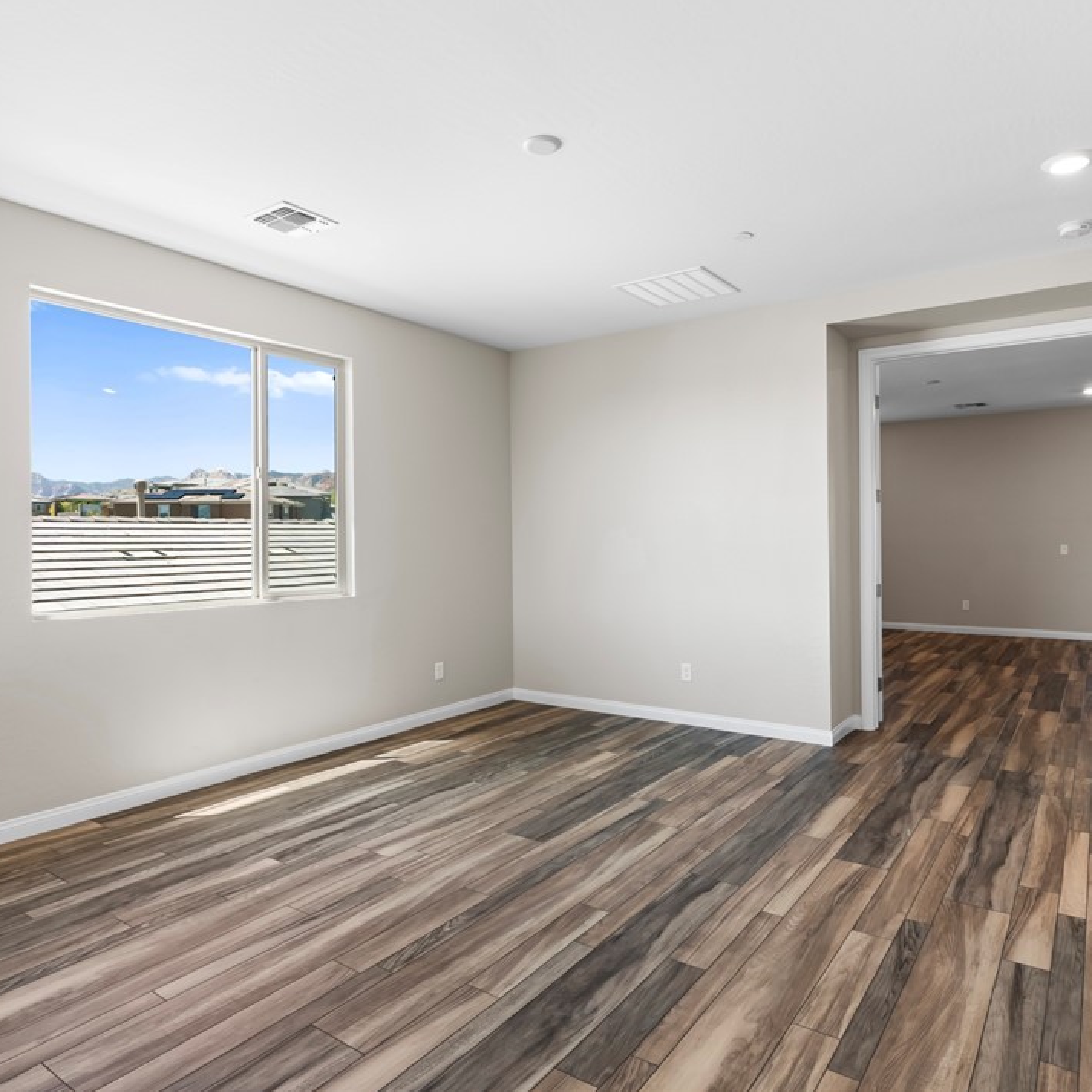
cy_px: 541
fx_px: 785
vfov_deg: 69.6
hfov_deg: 69.6
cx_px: 551
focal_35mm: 22
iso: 400
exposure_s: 1/25
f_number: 8
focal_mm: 17
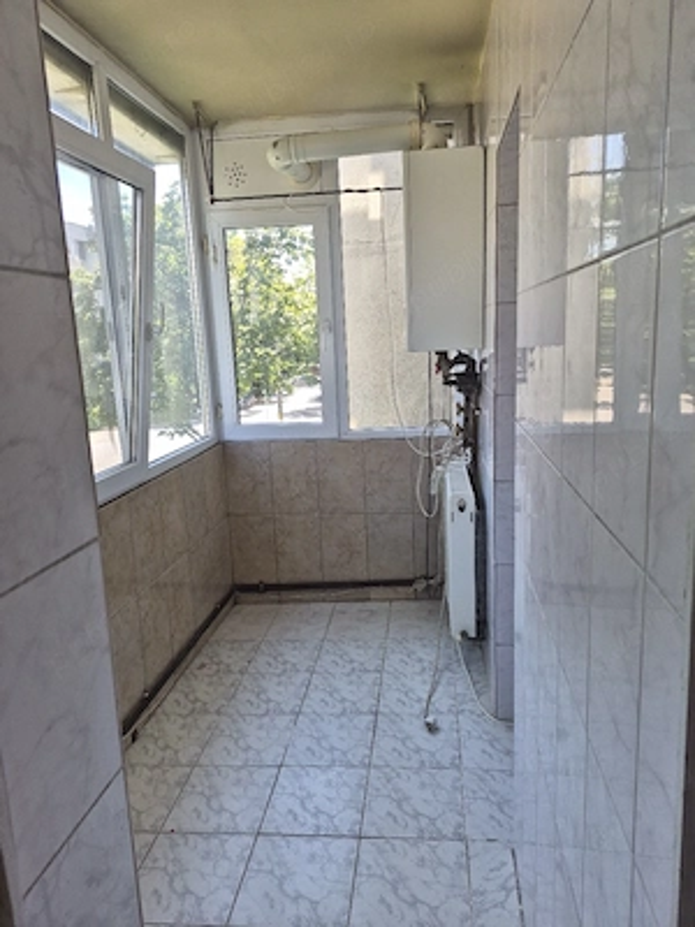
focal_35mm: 23
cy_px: 464
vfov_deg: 73.9
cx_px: 348
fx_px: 616
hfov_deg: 58.9
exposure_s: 1/182
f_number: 1.8
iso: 32
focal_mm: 5.4
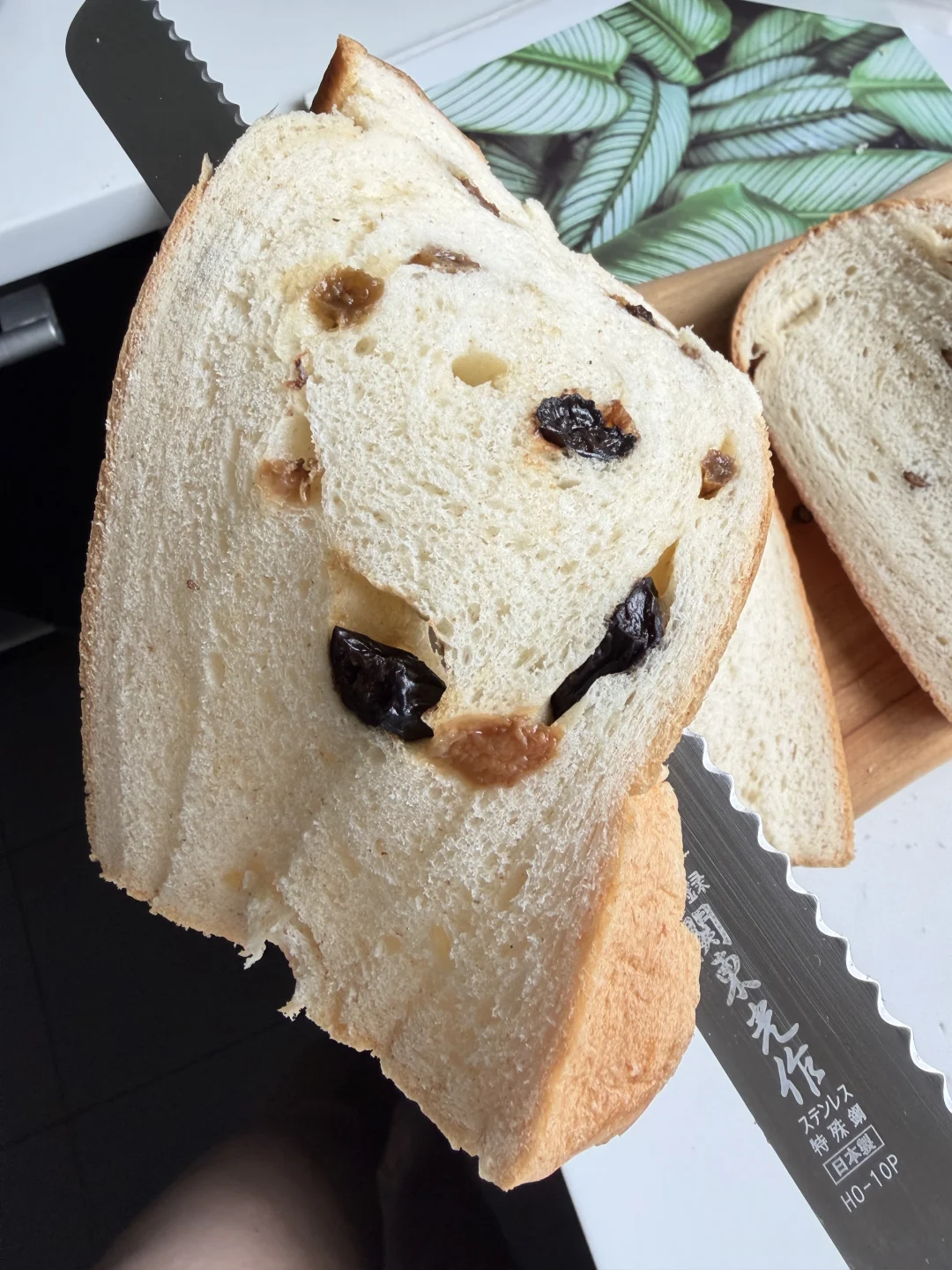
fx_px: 880
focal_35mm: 24
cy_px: 635
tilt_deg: -73.8
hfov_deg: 56.8
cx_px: 476
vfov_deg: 71.6
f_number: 2.2
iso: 100
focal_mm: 2.22
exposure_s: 1/121
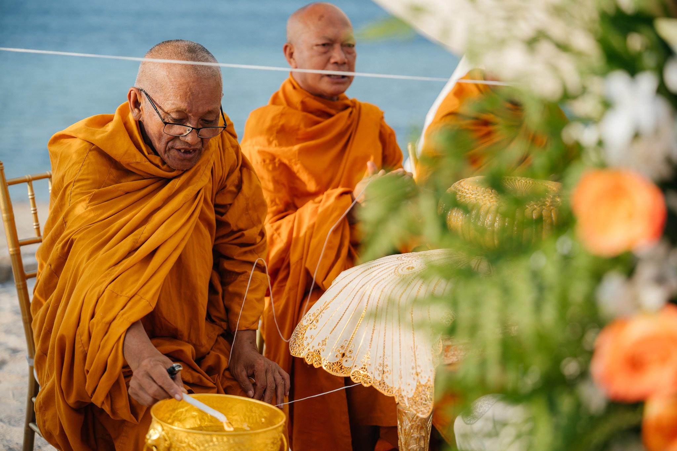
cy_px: 226
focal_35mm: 70
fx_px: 1316
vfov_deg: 19.5
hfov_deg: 28.8
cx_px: 338
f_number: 2.8
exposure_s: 1/320
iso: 100
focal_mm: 70
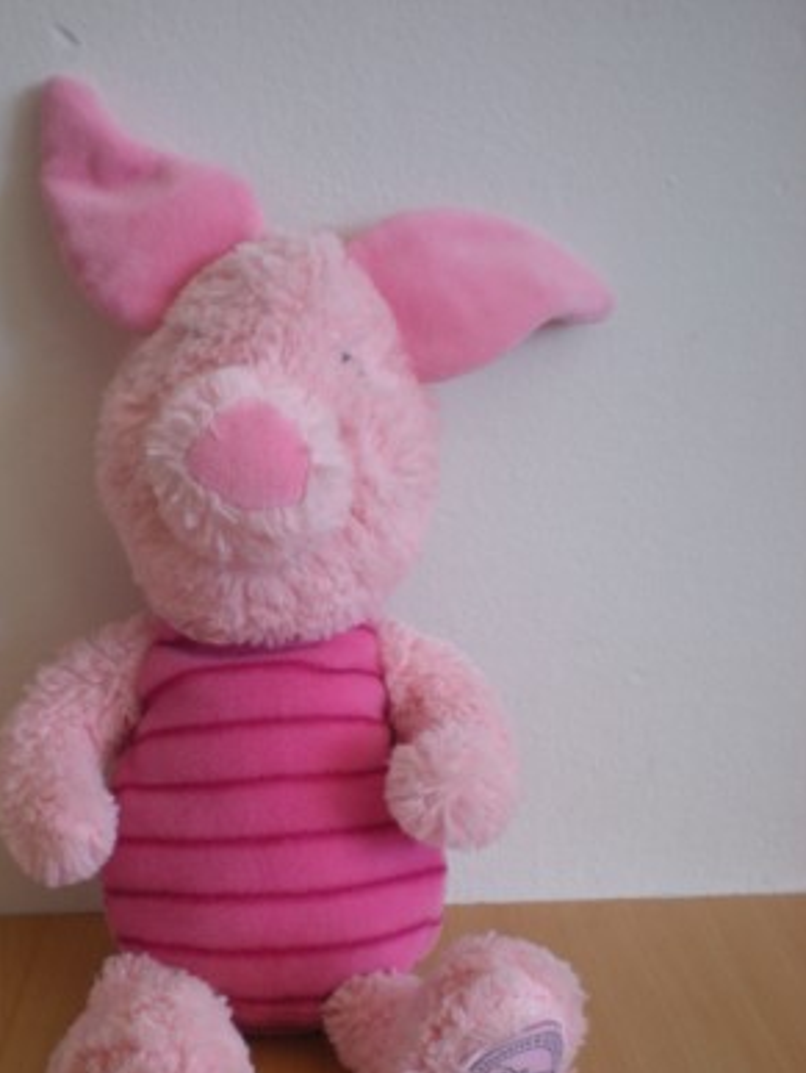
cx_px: 271
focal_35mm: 51
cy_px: 696
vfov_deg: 37.1
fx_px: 1581
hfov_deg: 28.4
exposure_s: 1/59.8
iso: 114
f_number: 3.1
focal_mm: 6.3
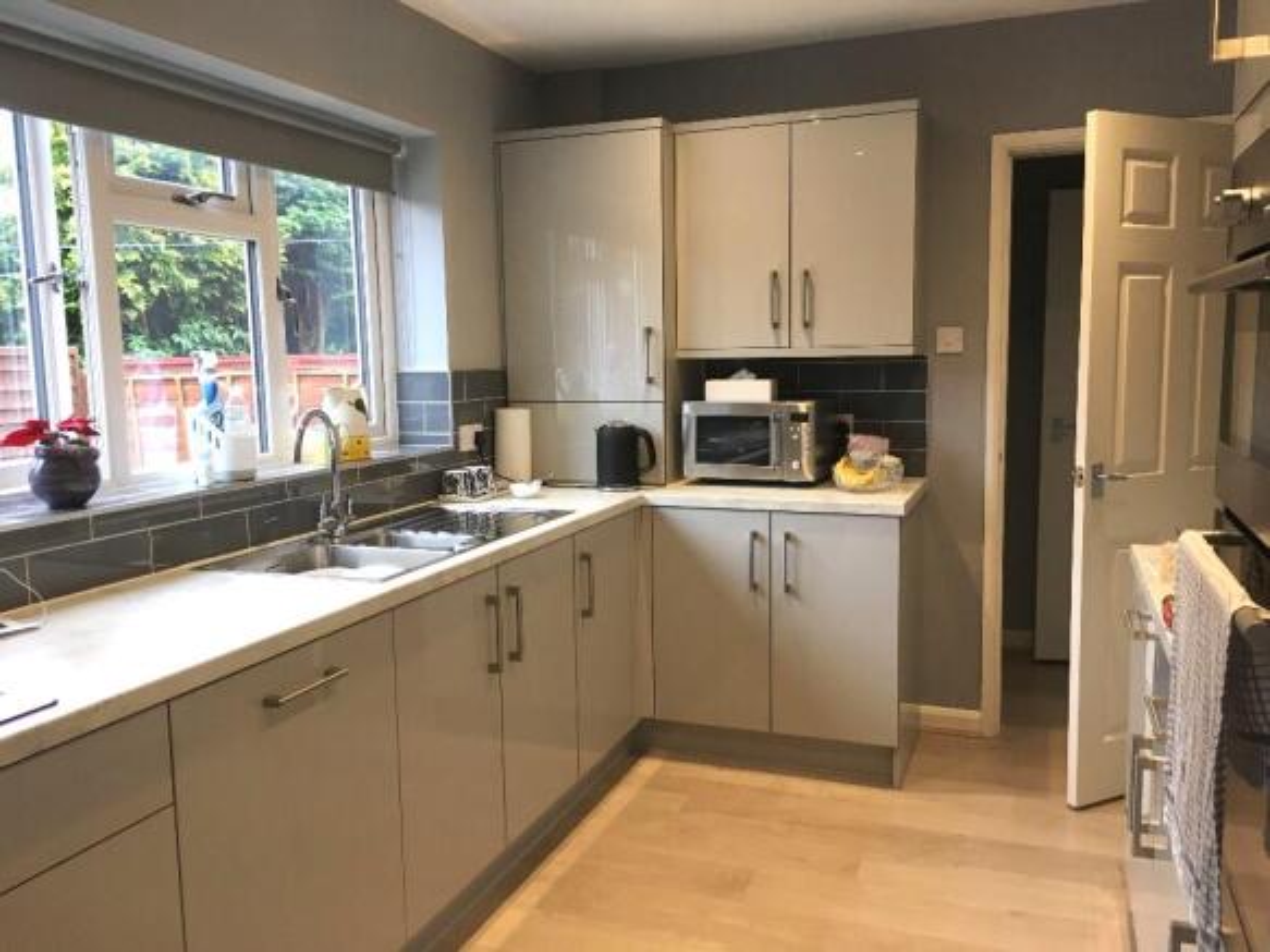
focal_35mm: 29
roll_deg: +2.0
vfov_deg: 48.2
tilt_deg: -9.1
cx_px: 635
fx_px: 1064
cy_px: 476
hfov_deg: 61.7
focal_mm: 4.15
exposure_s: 1/33
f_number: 2.2
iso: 40
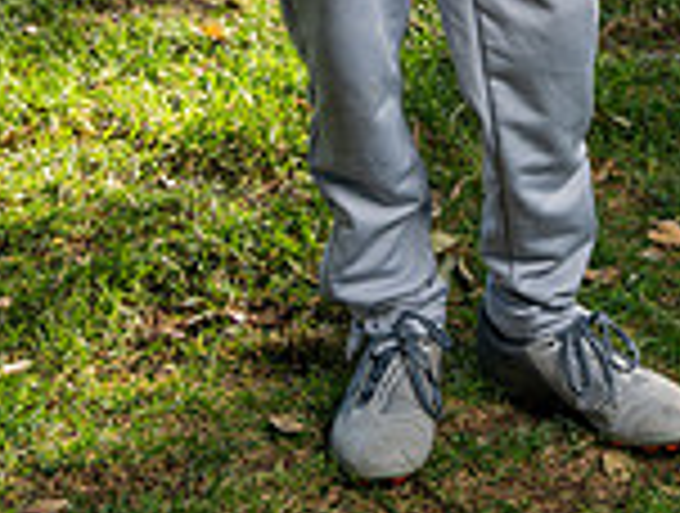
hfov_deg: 19.5
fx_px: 1969
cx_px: 468
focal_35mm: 100
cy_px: -378
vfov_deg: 13.5
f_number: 5.6
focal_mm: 35
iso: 100
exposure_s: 1/160
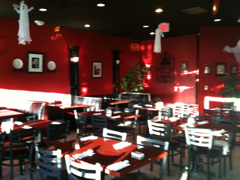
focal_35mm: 35
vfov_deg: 40.7
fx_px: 243
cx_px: 120
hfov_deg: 52.6
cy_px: 90
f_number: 2.8
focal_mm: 3.85
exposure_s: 1/15
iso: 100
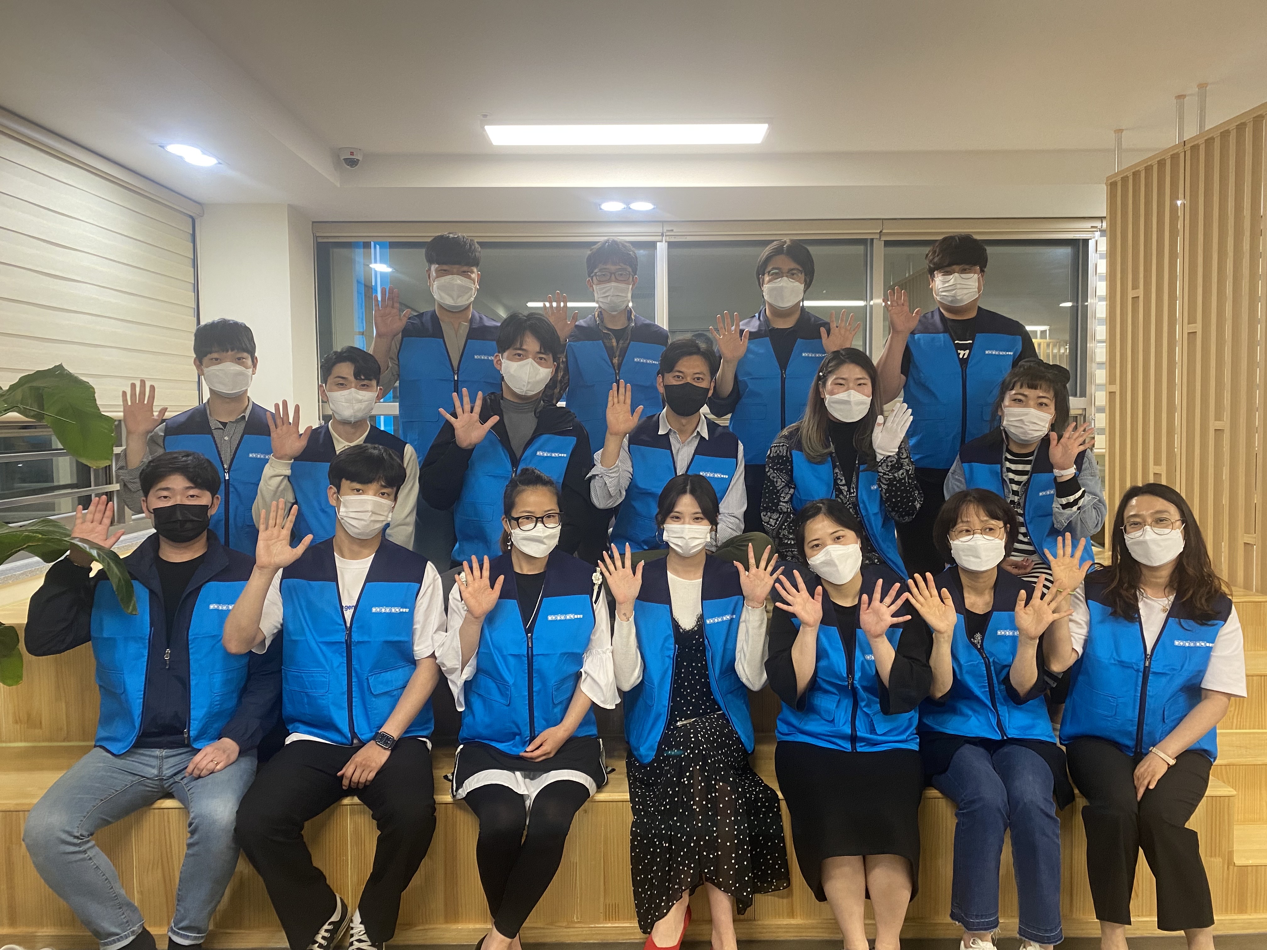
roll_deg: +0.2
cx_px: 634
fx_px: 952
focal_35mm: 26
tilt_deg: -3.6
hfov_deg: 67.3
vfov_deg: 53.1
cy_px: 475
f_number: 1.8
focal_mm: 4.25
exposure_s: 1/60
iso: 160
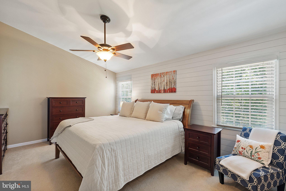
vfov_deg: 77.3
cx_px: 143
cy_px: 96
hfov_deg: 100.4
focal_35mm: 15
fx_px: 119
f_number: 8
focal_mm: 10
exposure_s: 1/2
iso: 800
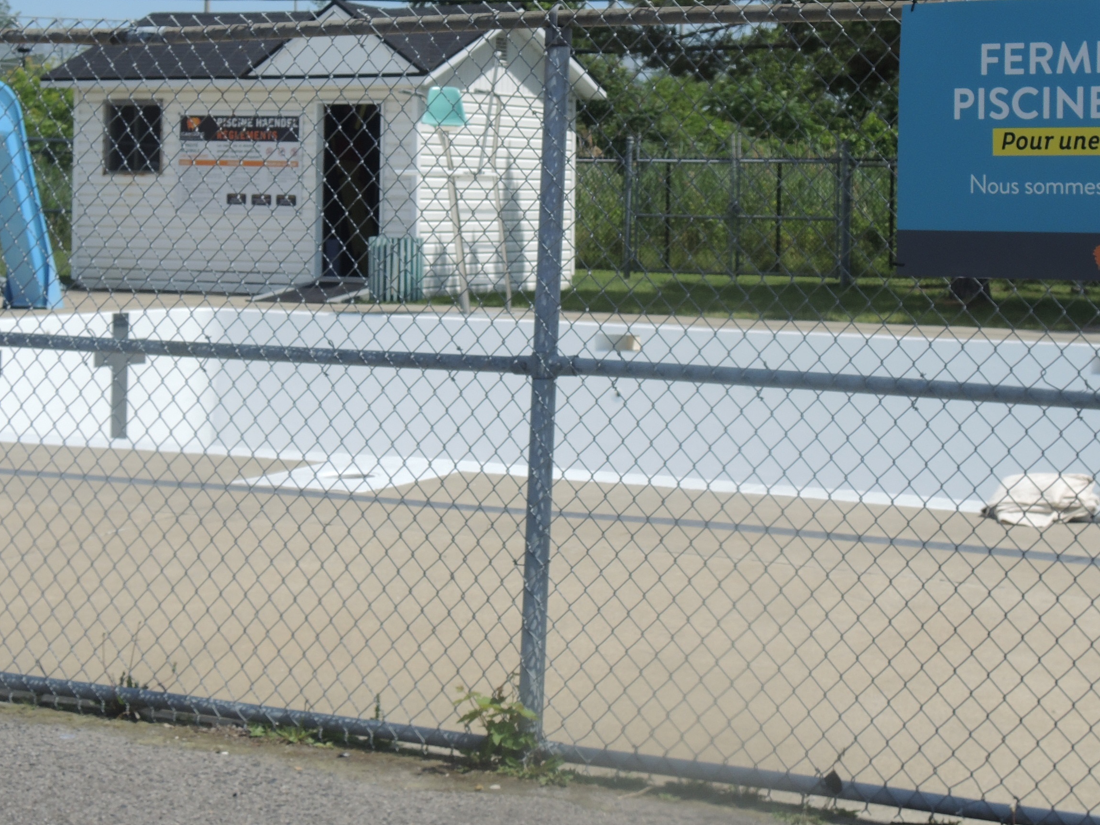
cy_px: 165
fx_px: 2542
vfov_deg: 18.3
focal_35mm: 80
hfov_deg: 24.4
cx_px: 624
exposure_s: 1/1250
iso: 80
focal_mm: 9.9
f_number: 3.2
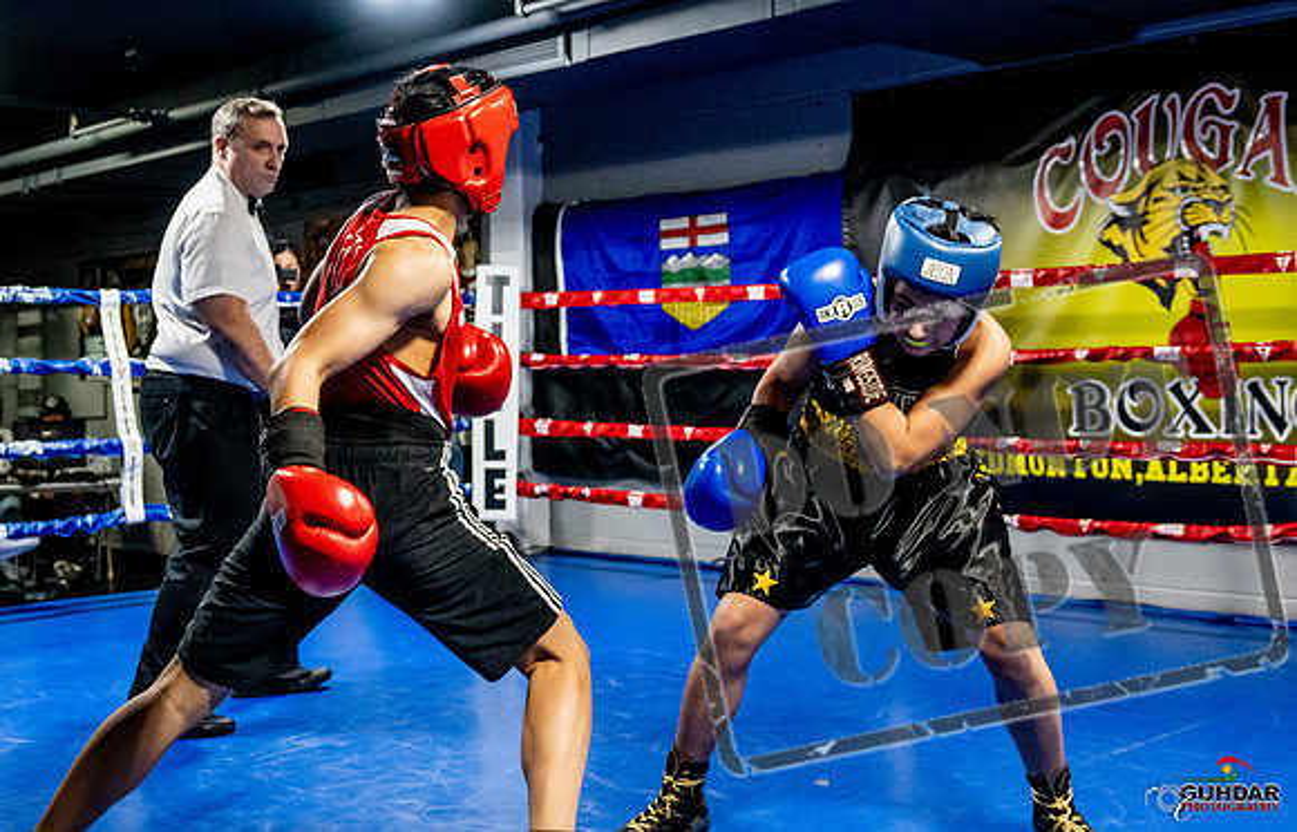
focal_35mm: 43
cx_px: 575
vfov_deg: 30.2
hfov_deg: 45.6
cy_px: 351
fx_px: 1539
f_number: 2.8
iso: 5000
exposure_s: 1/800
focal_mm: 25
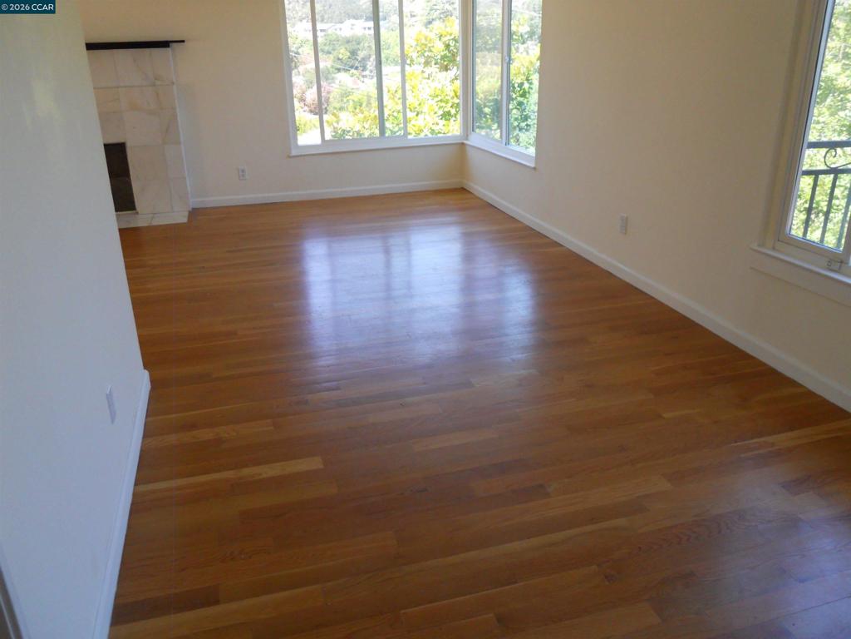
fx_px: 688
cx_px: 426
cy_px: 320
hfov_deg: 63.4
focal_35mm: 28
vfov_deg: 49.7
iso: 250
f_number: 2.7
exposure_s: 1/250
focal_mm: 5
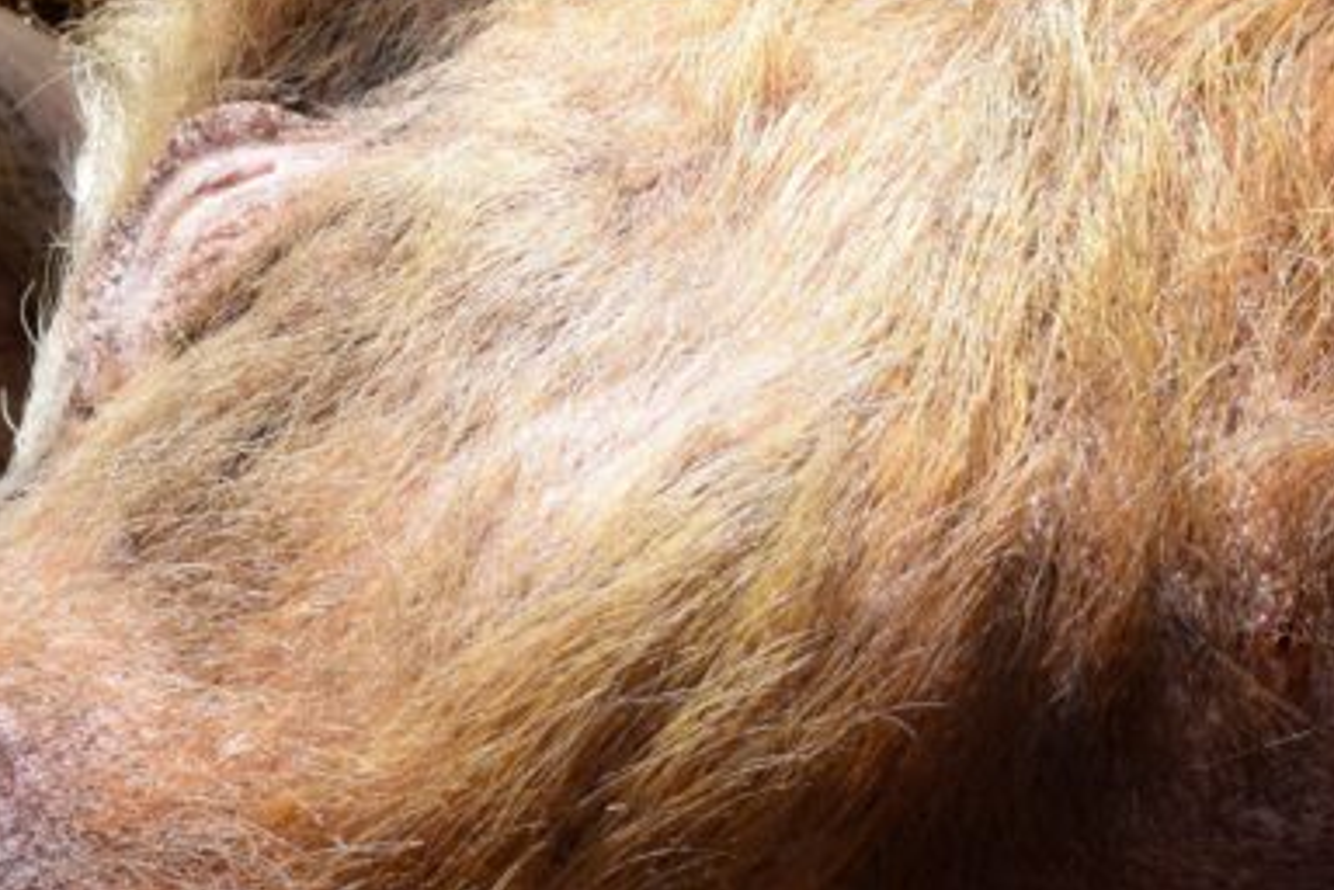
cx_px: 181
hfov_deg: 10.4
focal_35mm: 197
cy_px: 229
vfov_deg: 7.0
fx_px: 7295
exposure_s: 1/1000
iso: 400
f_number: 4.5
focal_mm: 35
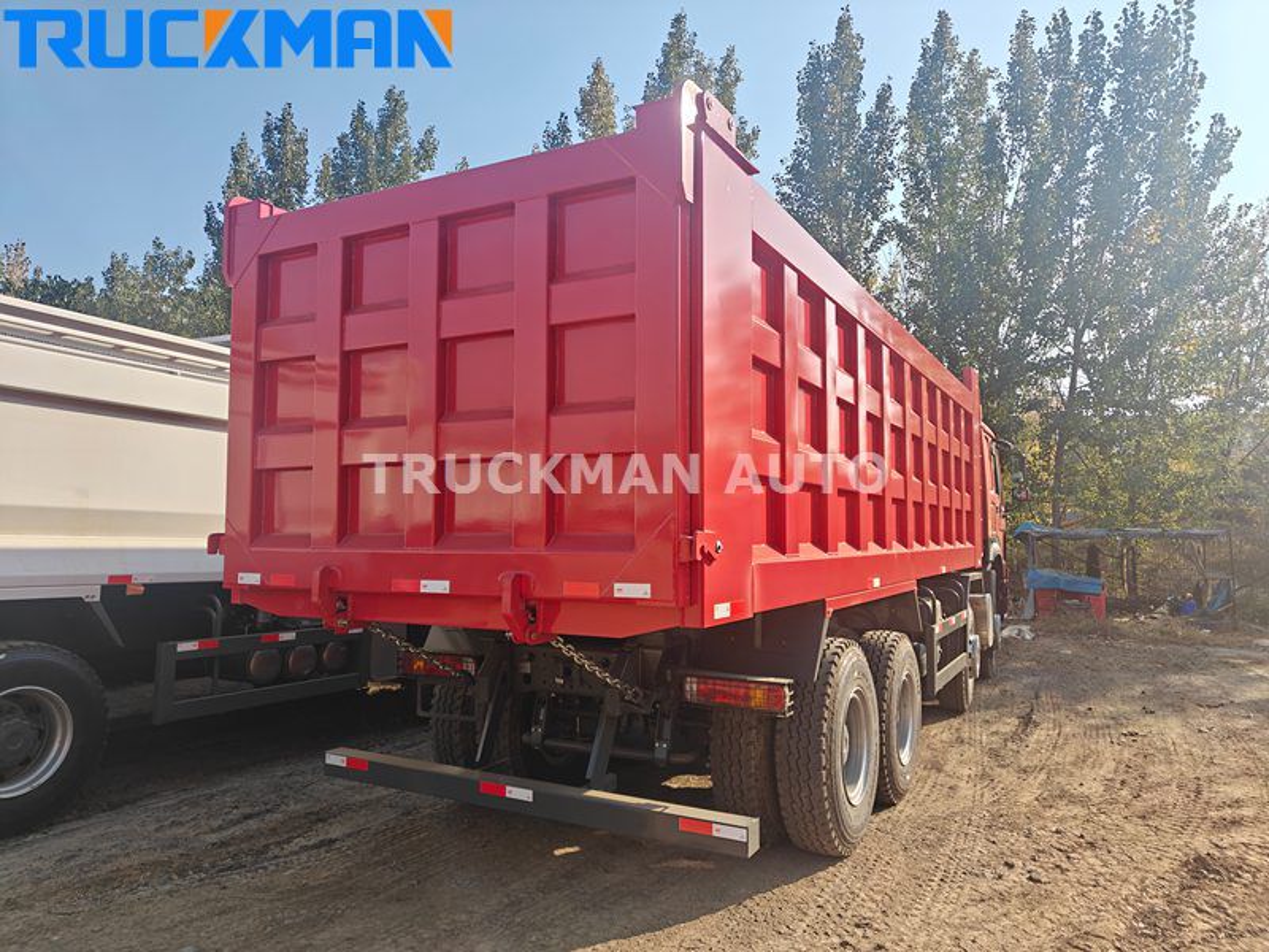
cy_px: 476
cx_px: 634
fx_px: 880
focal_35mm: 24
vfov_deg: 56.8
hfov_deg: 71.6
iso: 64
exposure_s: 1/3307
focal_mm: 5.59
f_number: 1.8
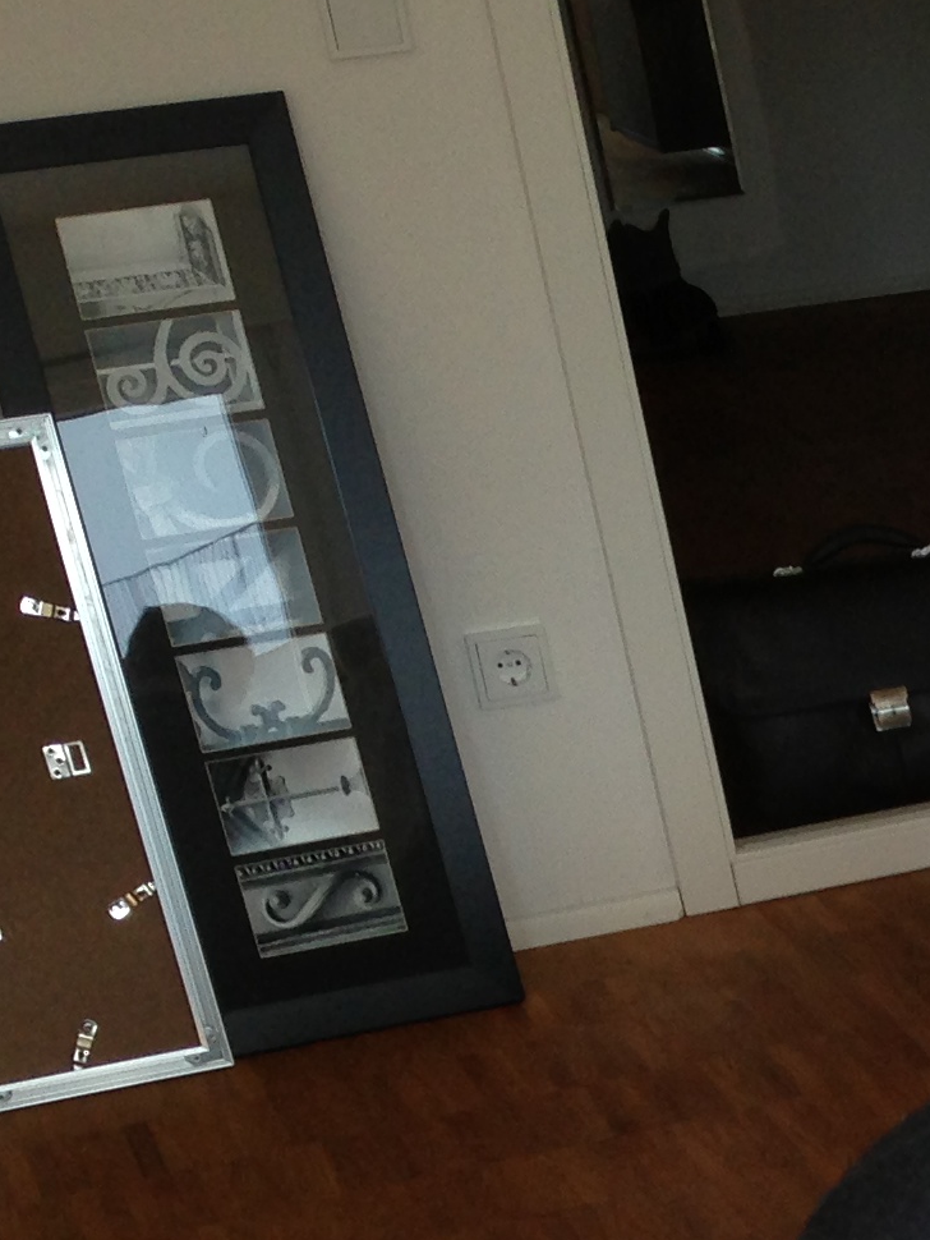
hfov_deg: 11.7
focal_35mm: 111
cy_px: 1492
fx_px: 3974
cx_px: 1978
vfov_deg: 16.9
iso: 64
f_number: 2.4
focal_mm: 4.13
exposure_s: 1/60
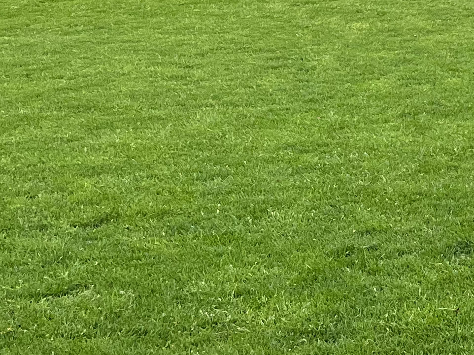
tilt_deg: -1.1
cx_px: 722
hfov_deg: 16.4
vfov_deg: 13.0
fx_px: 1492
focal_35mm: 109
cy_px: -151
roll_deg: +0.7
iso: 50
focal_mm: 5.1
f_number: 1.6
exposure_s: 1/1600
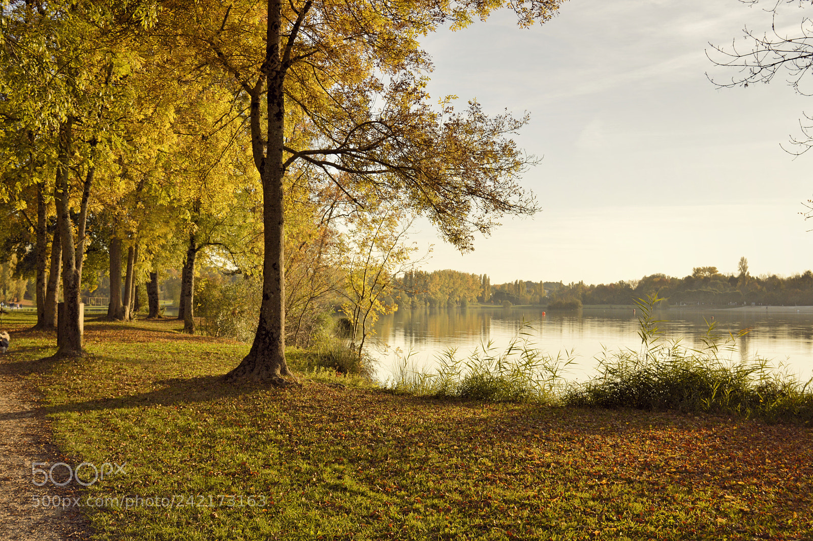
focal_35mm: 45
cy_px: 270
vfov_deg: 29.8
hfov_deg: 43.6
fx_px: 1015
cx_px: 406
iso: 200
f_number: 8
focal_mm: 30
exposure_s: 1/400
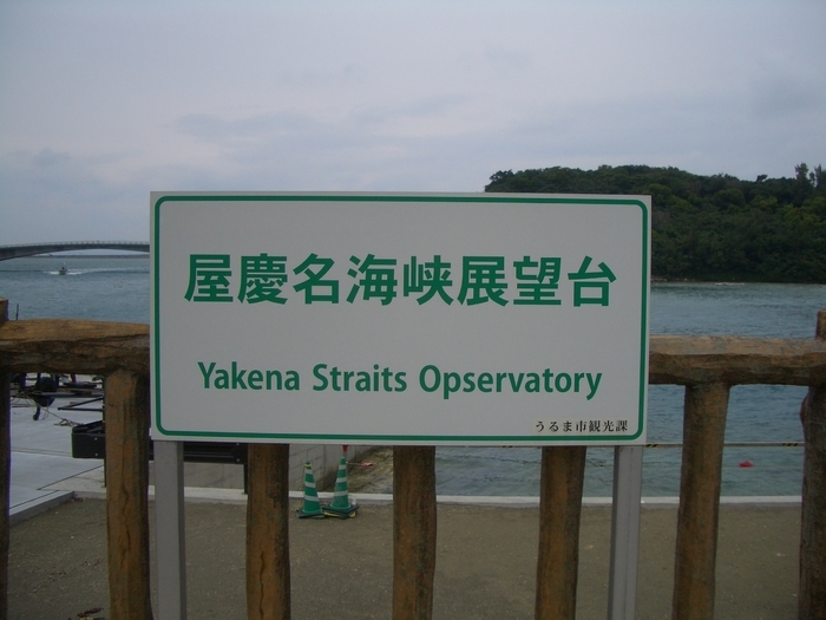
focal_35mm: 35
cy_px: 310
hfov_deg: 52.6
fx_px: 835
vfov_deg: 40.7
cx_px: 413
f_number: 2.6
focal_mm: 5.8
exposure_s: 1/400
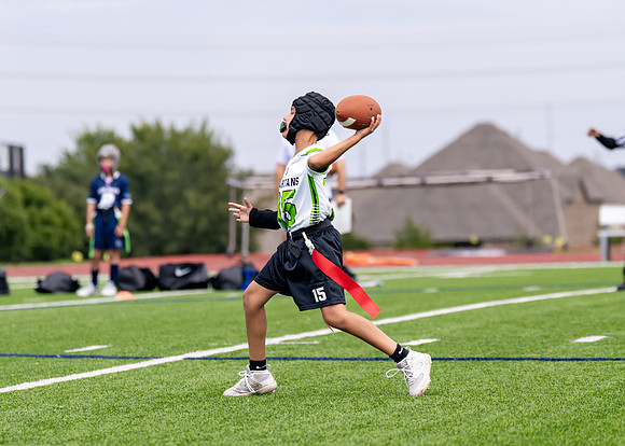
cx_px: 353
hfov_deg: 10.0
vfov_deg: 7.2
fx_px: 3556
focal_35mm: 200
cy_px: 174
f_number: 2.8
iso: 125
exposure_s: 1/2000
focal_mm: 106
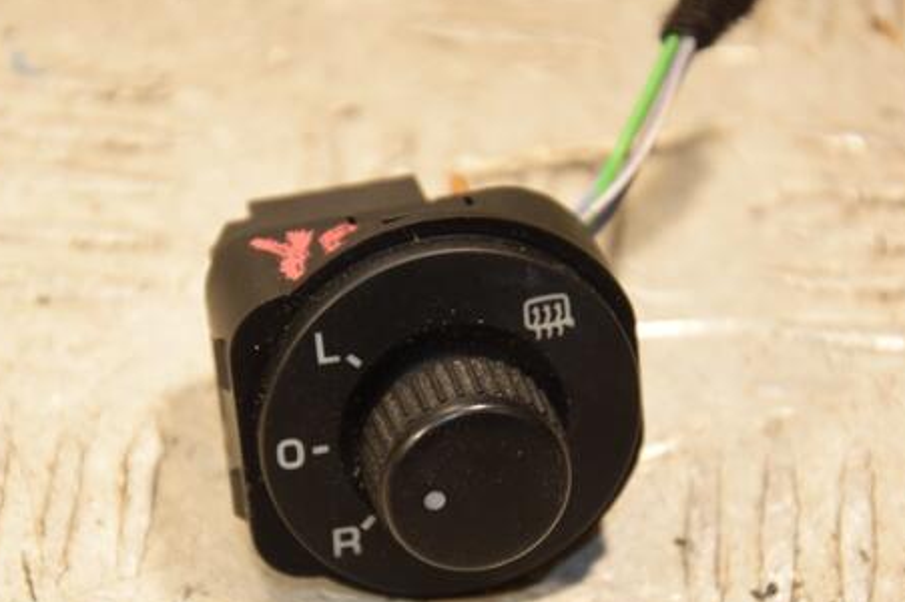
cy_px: 389
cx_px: 413
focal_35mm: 210
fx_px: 5267
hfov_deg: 9.8
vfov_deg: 6.5
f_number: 5.6
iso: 800
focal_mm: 105
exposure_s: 1/200
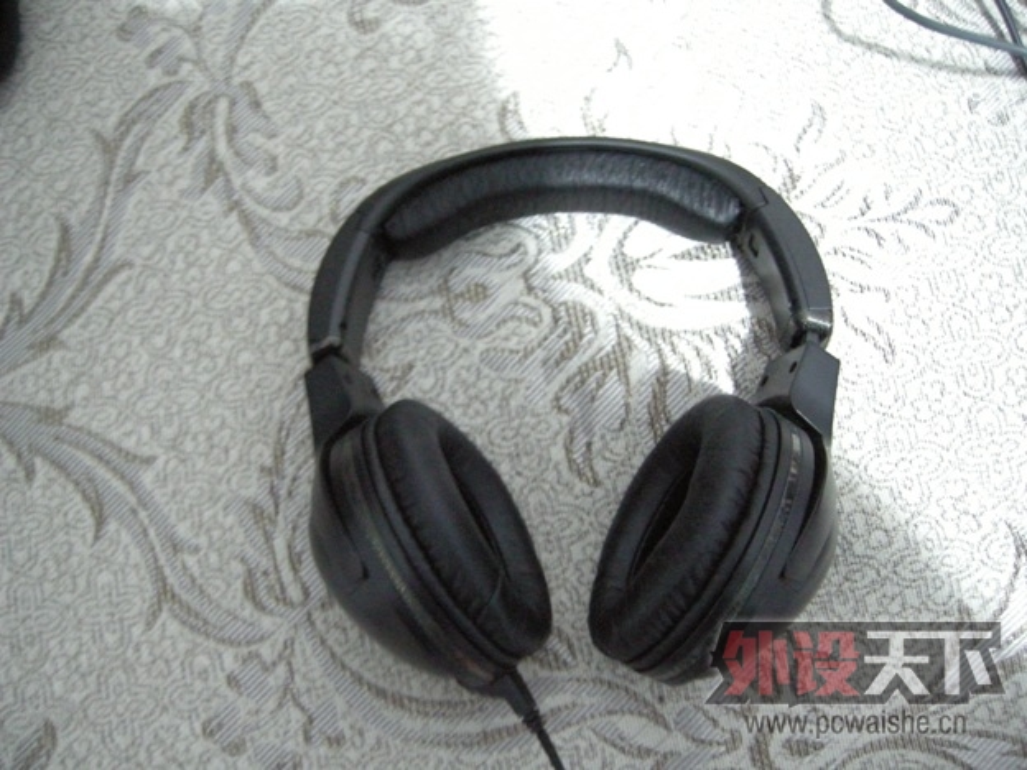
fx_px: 1068
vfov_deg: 39.7
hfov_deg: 51.4
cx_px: 514
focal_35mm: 36
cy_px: 385
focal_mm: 7.5
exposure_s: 1/2
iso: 800
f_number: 2.7
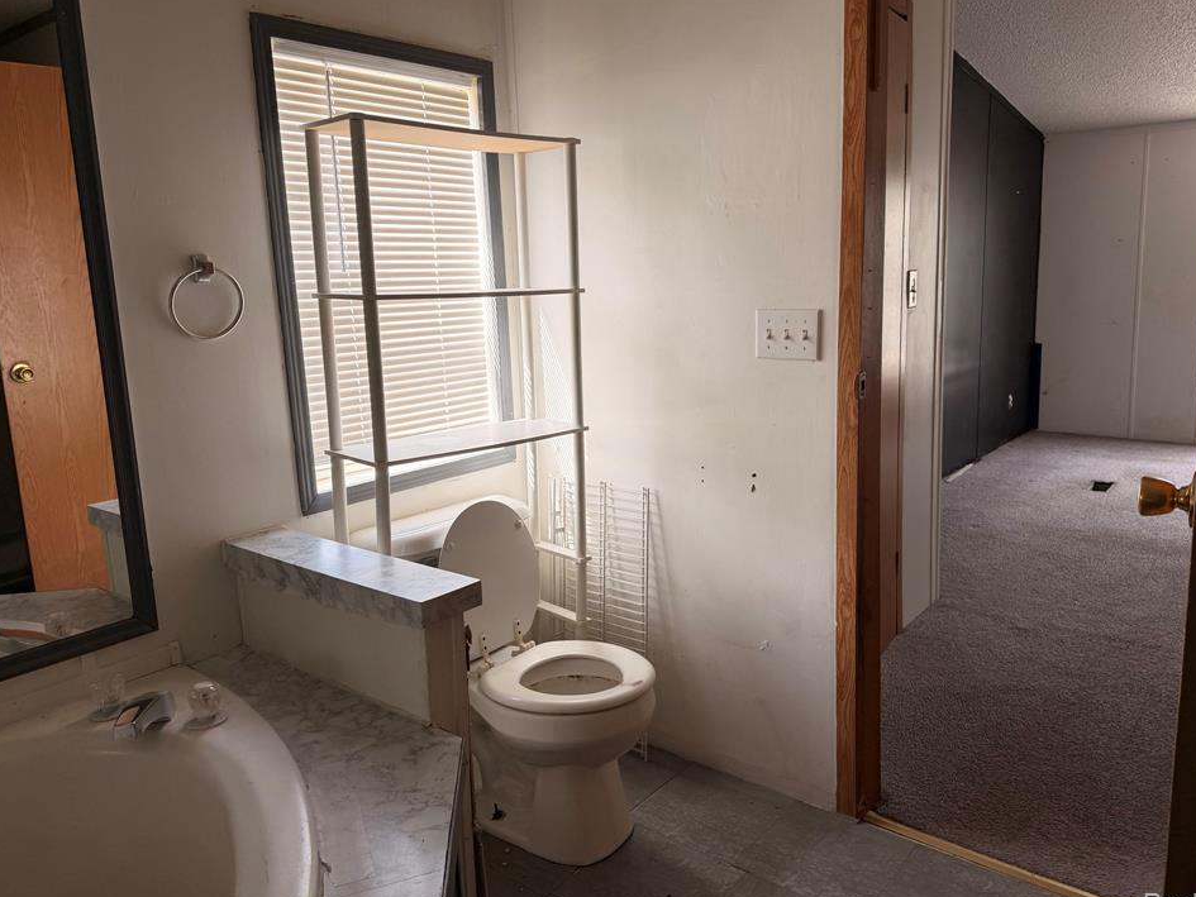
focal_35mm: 26
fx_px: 898
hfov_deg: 67.3
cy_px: 438
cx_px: 624
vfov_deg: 53.1
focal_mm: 6.76
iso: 100
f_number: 1.78
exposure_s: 1/186
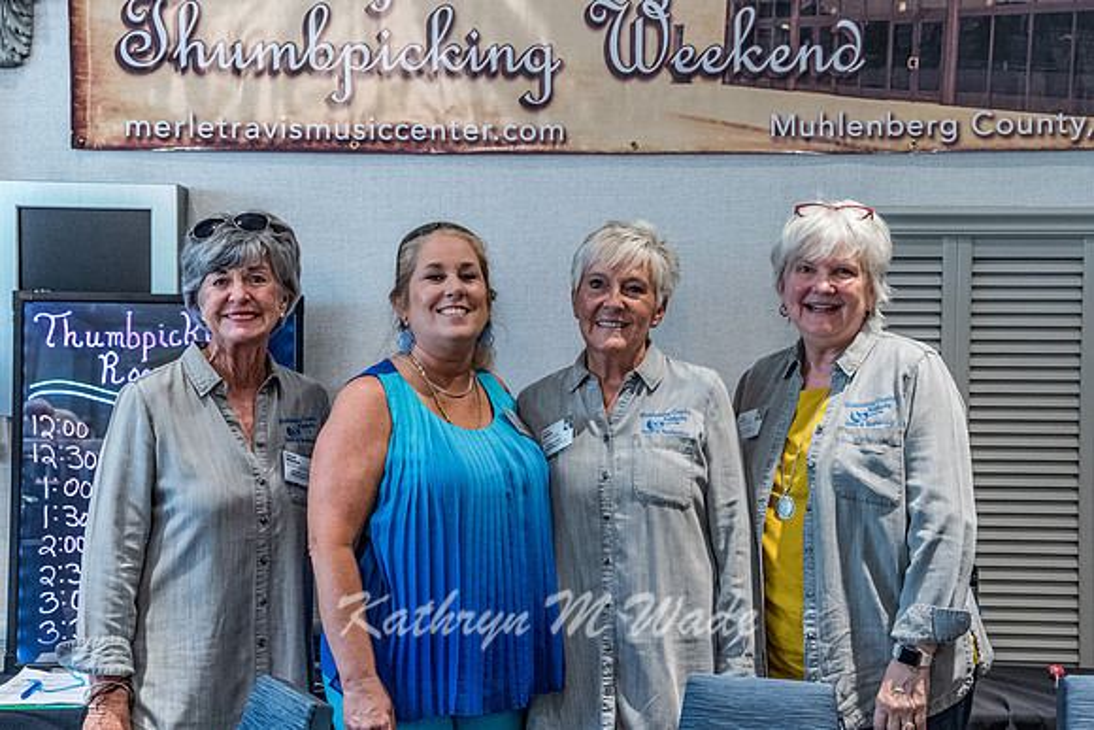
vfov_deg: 25.9
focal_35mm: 52
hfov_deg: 38.0
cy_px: 365
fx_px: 1589
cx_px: 555
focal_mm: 49
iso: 5000
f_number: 6.3
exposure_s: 1/80
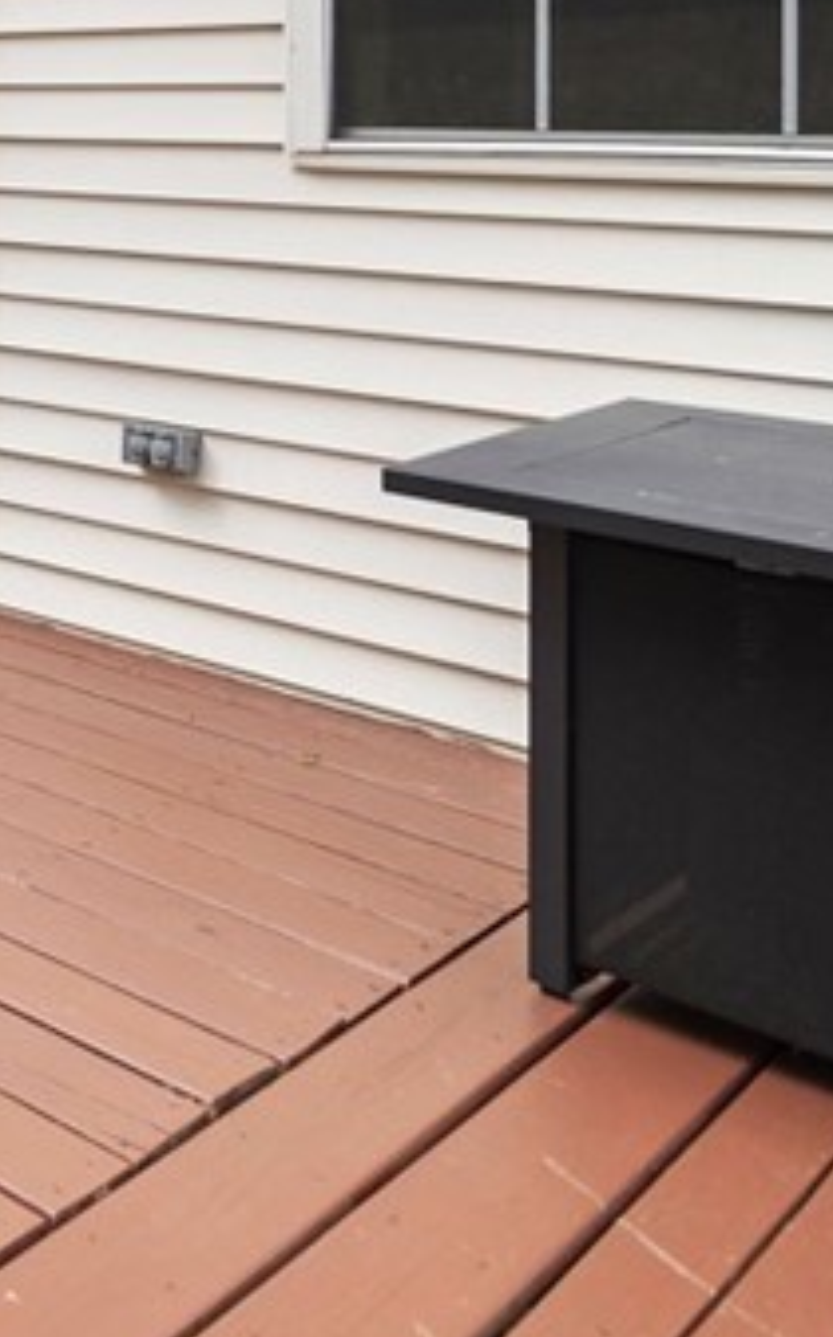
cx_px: -649
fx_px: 1674
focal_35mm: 46
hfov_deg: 20.3
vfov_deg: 39.6
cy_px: 79
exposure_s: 1/250
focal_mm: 14
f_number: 4
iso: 400
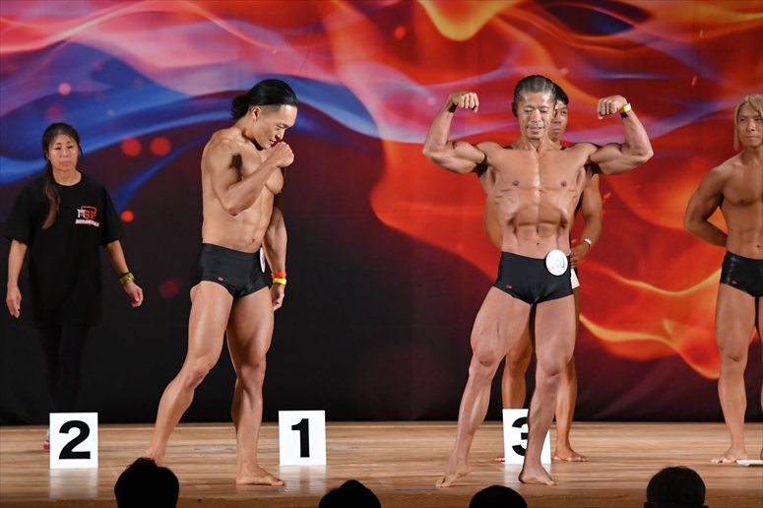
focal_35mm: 217
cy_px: 254
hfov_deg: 9.5
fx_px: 4597
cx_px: 382
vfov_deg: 6.3
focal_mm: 145
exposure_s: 1/400
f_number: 5.6
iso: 3200
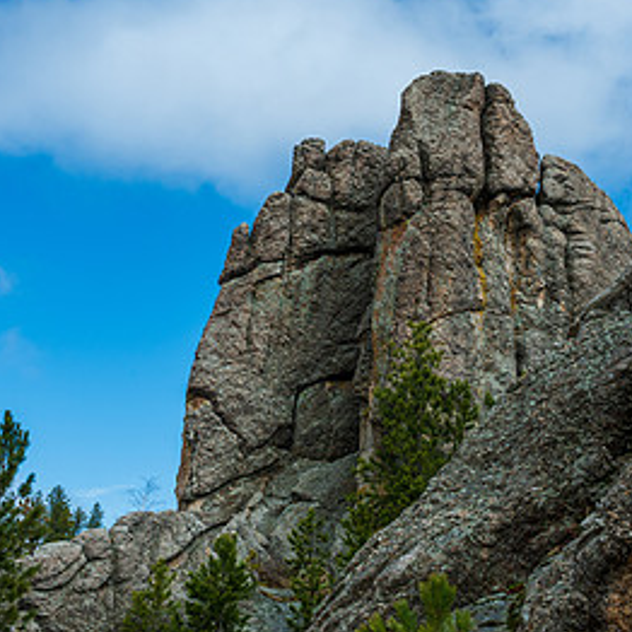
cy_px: 294
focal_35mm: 73
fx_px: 1508
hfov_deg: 23.7
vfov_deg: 23.7
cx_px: 329
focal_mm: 50
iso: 220
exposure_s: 1/400
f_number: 11
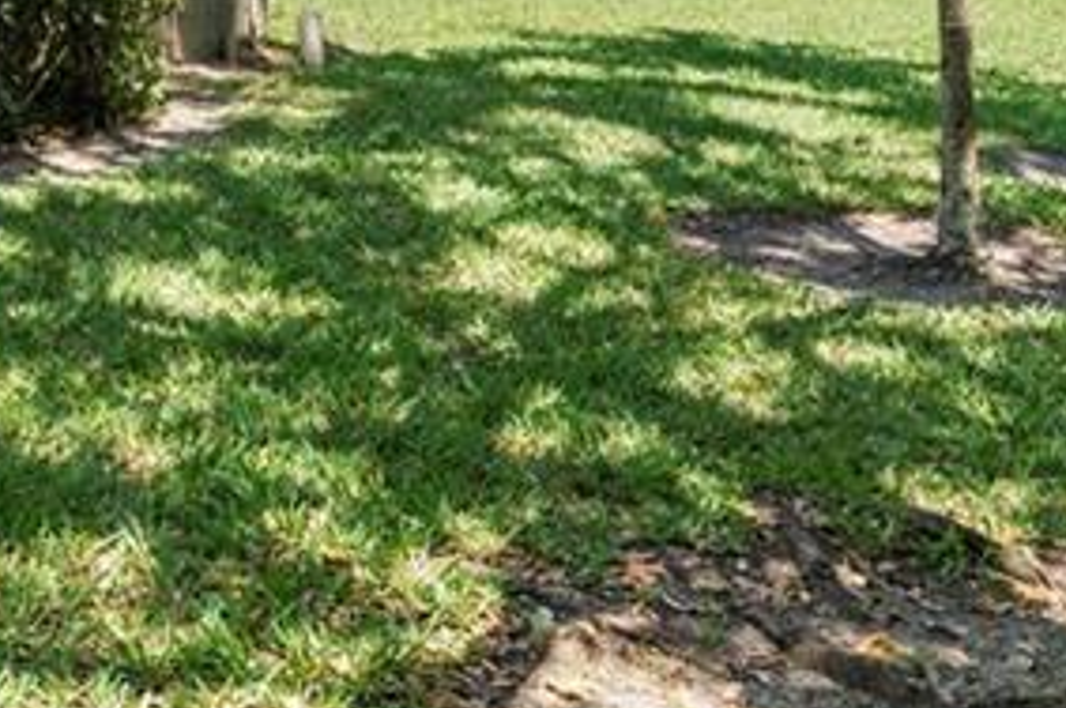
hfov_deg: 24.4
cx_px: -177
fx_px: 2248
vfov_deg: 16.6
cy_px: -298
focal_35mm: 76
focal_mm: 21
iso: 400
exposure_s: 1/320
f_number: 11
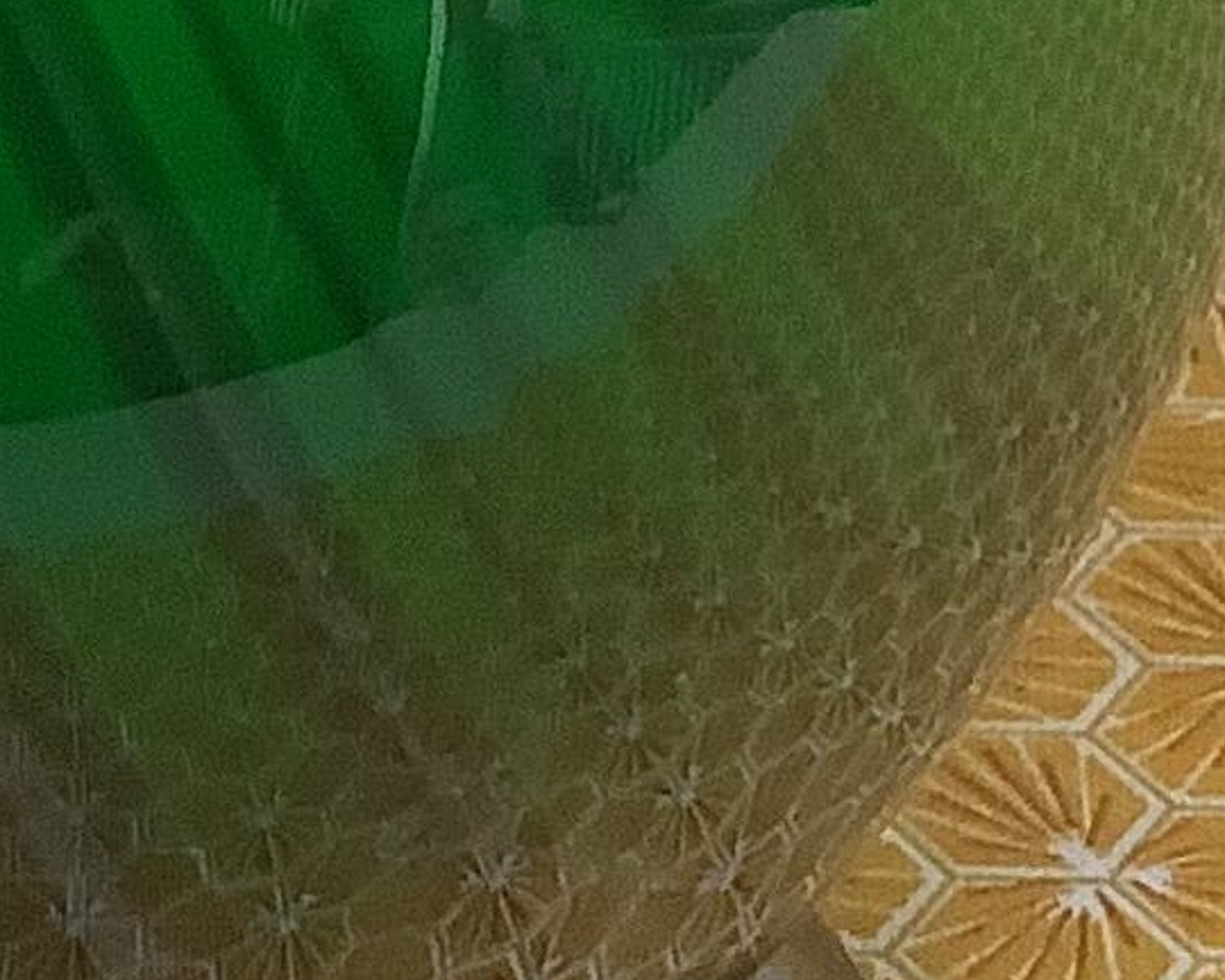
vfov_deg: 8.2
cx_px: -408
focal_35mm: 183
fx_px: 6635
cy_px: -576
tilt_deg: -20.0
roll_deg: +1.7
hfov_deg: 10.3
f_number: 2.4
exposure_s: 1/50
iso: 125
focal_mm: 3.3
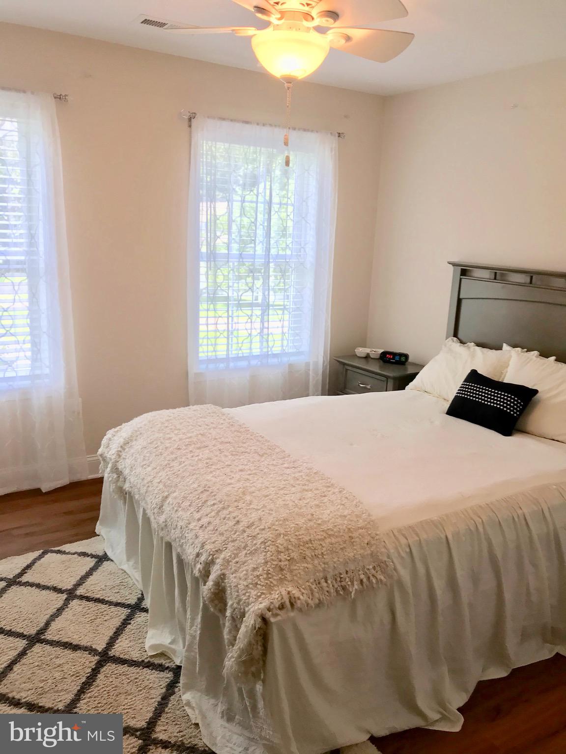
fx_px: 610
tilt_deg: -12.5
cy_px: 377
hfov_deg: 49.7
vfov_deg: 63.4
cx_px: 283
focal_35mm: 28
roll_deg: -3.4
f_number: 1.8
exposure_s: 1/60
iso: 32
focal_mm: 3.99
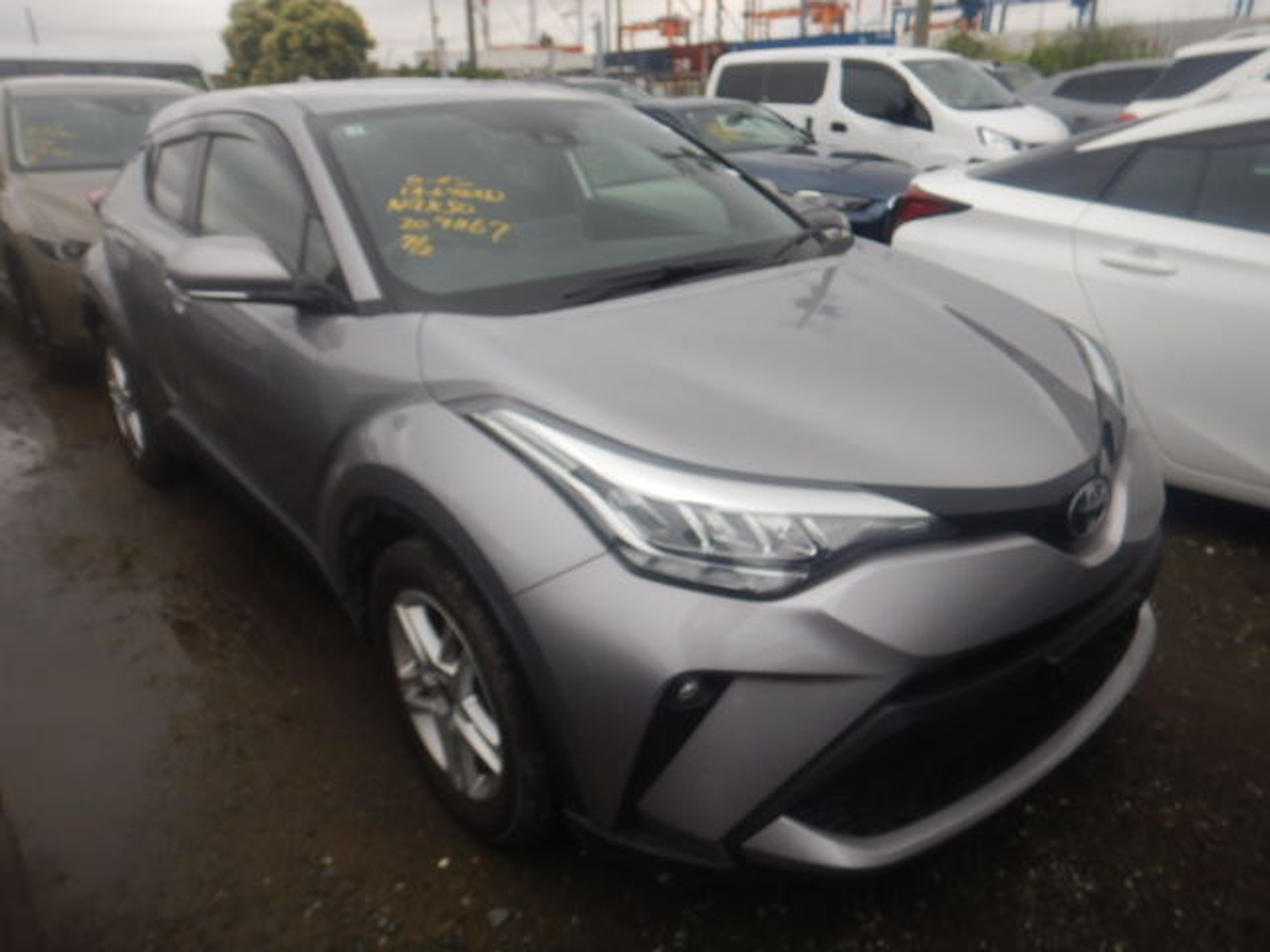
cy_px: 476
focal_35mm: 24
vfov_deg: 56.8
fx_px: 881
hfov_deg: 71.6
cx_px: 635
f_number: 2.8
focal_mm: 4.3
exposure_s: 1/40
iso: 125
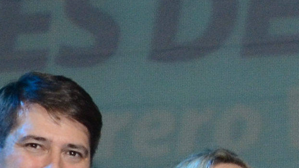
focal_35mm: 322
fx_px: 2553
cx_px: 533
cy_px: 510
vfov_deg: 3.7
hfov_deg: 6.6
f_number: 5.6
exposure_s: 1/60
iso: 800
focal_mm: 26
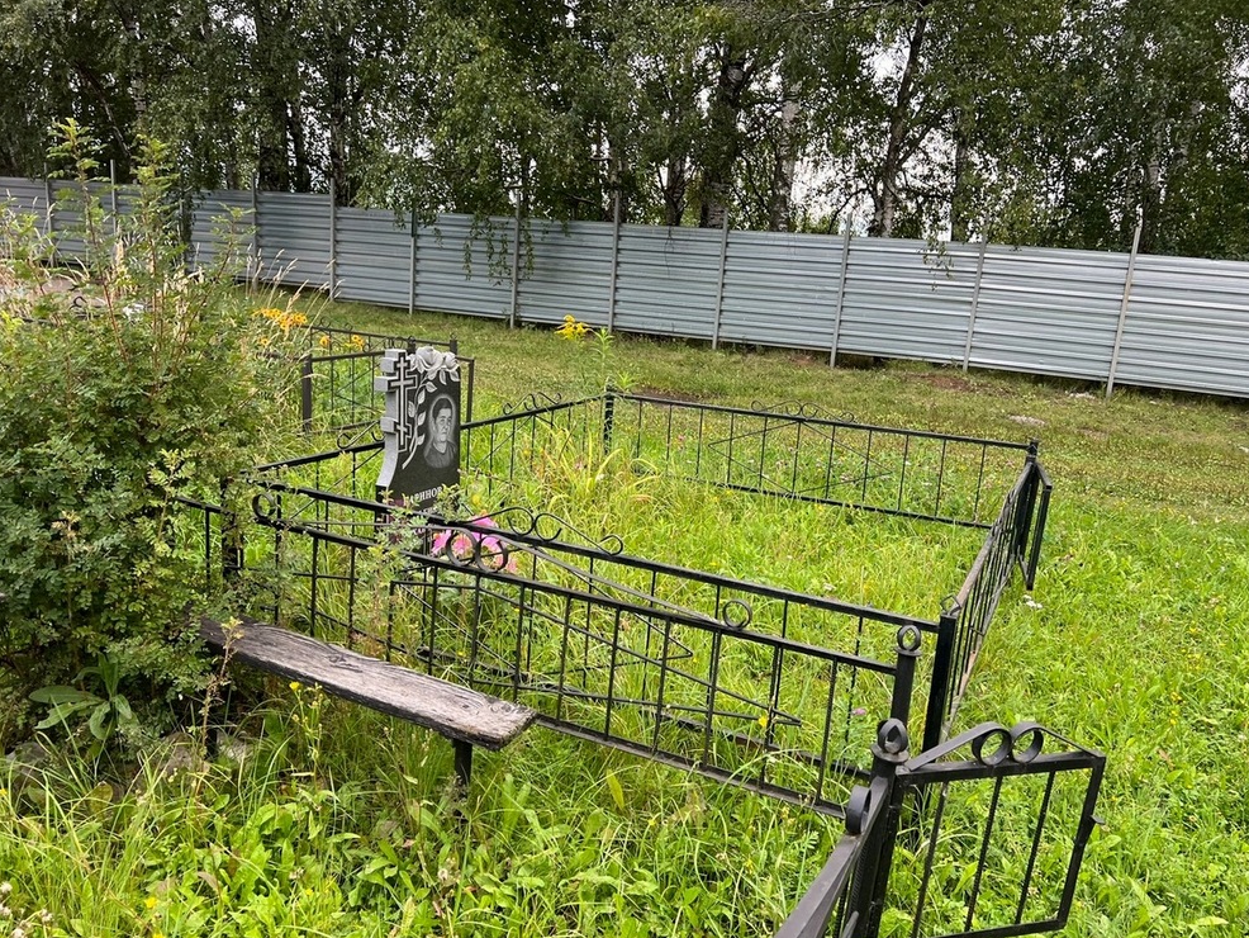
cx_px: 638
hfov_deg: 65.3
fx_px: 974
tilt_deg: -12.9
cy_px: 464
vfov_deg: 51.4
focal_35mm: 27
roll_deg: -2.8
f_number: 1.5
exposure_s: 1/567
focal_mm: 5.7
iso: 50
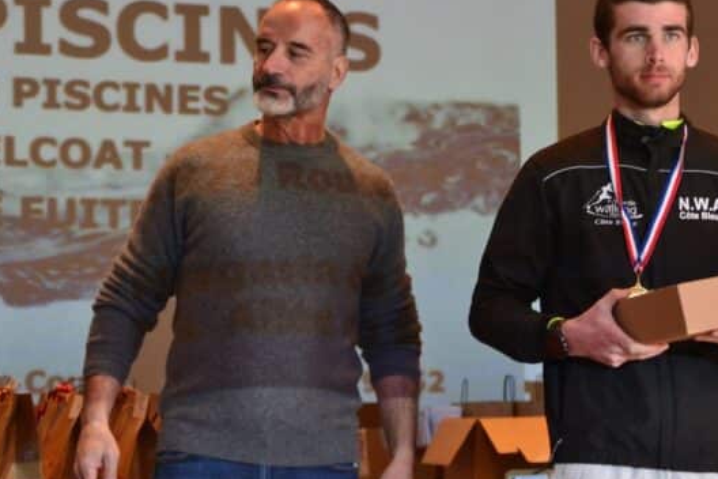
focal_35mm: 131
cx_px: 427
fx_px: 2613
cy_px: 212
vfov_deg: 10.5
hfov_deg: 15.6
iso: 800
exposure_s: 1/50
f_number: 5
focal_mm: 60
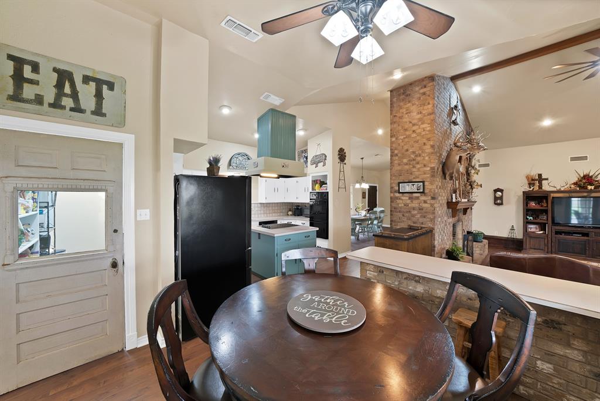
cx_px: 300
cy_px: 200
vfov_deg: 90.1
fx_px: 200
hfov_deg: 112.6
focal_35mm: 12
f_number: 9
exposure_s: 1
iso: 640
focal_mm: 12
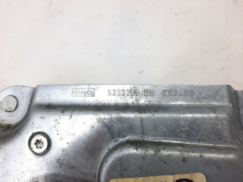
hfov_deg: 69.4
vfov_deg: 54.9
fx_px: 175
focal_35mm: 25
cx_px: 122
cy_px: 91
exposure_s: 1/50
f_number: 2
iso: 64
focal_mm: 4.6
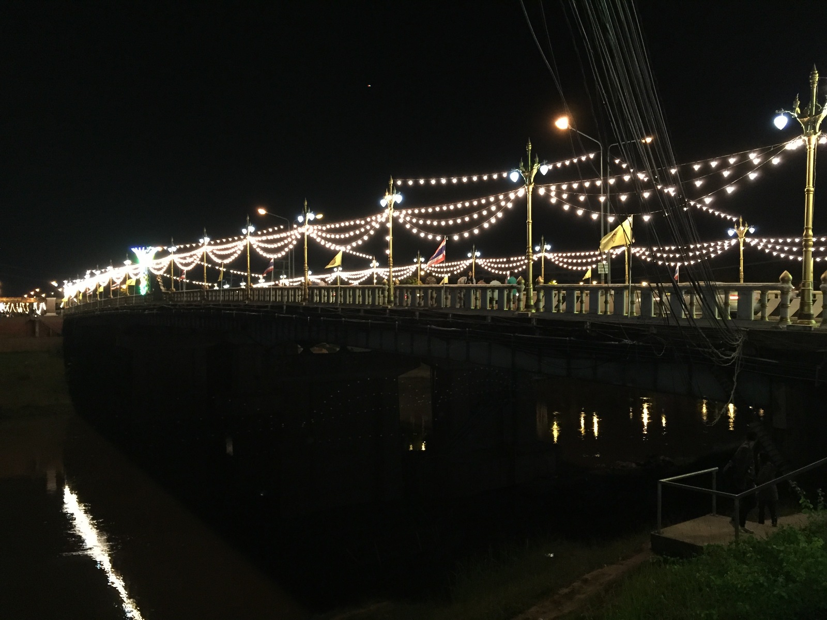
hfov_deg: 61.7
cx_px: 414
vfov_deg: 48.2
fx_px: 693
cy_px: 310
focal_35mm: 29
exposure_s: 1/15
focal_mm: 4.15
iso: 250
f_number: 2.2
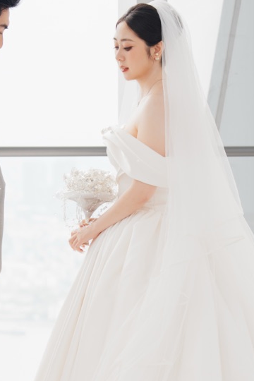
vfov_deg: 14.7
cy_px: 262
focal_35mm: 139
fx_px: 1471
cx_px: 129
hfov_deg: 9.9
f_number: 2.8
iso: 200
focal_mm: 50
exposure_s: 1/125
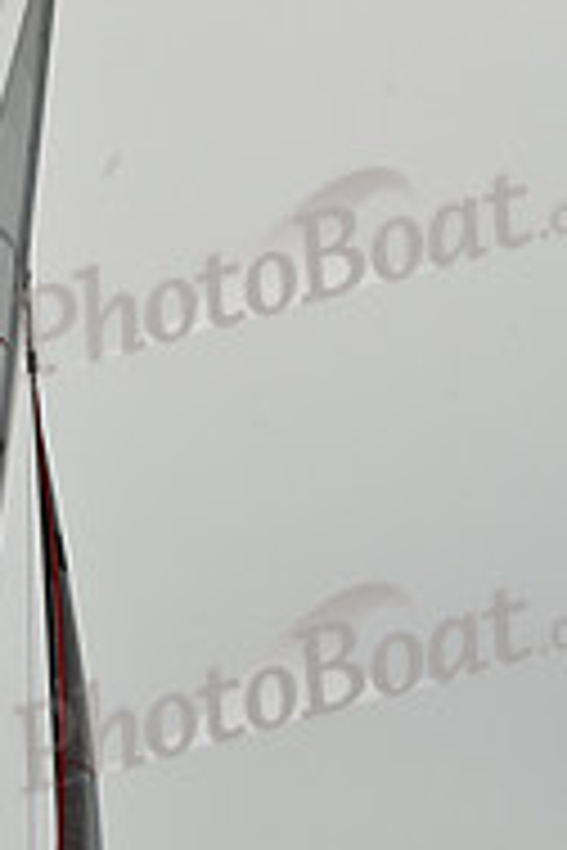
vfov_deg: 9.5
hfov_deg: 6.3
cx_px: -218
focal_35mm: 215
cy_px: 976
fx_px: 5079
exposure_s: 1/800
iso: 320
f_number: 16
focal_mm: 70
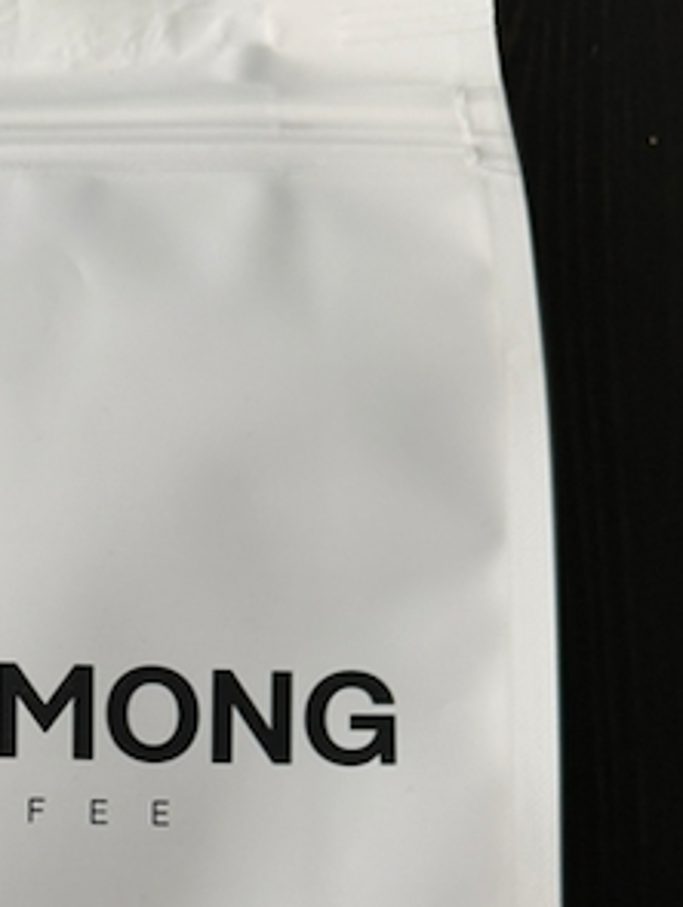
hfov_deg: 26.9
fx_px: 1365
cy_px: 852
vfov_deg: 34.3
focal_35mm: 52
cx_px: 46
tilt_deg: -88.0
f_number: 1.78
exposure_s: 1/121
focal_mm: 6.76
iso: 200
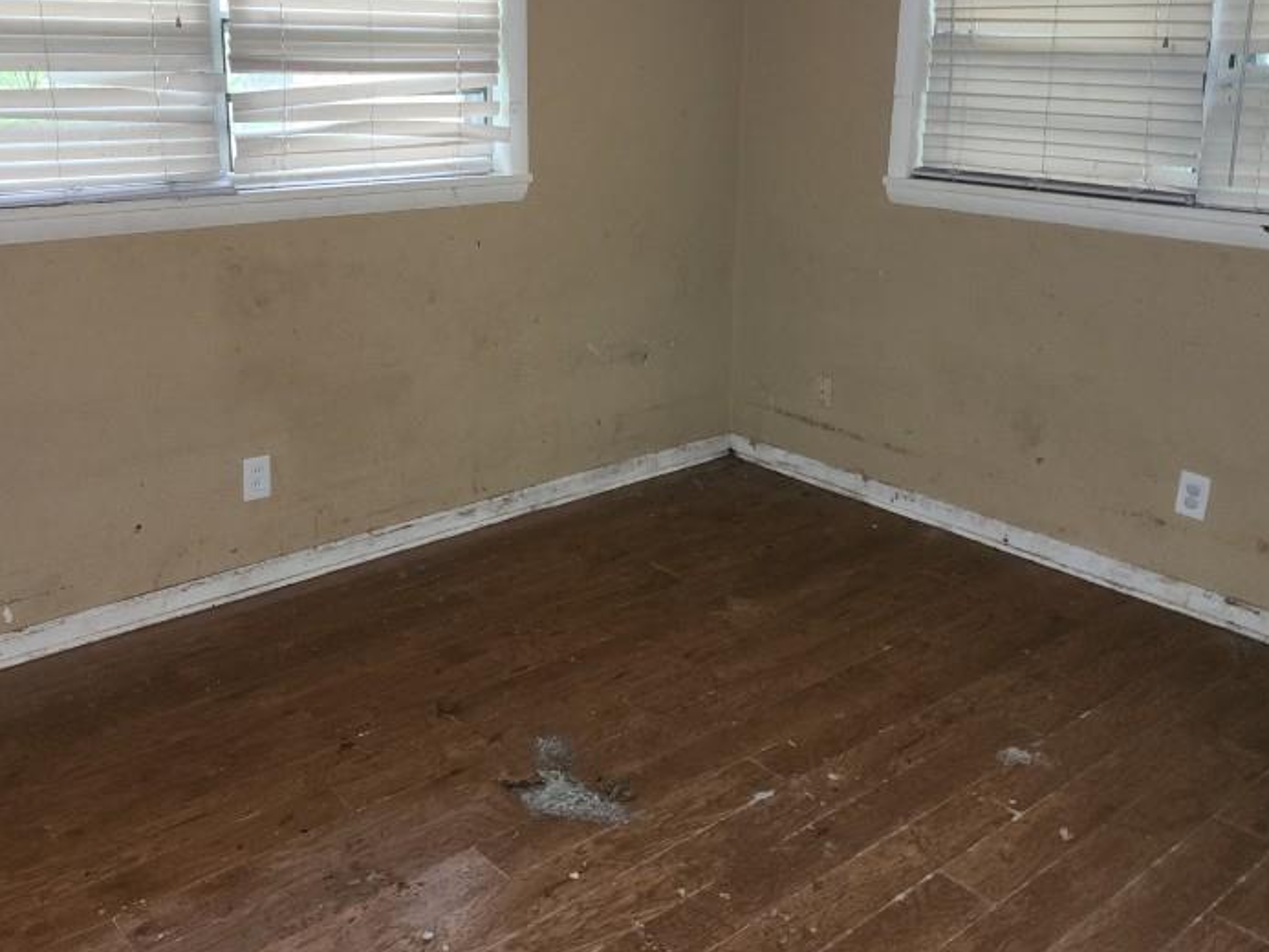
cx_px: 601
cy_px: 311
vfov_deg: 41.2
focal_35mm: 34
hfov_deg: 53.9
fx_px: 1247
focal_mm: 6.4
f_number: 1.8
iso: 200
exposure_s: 1/10
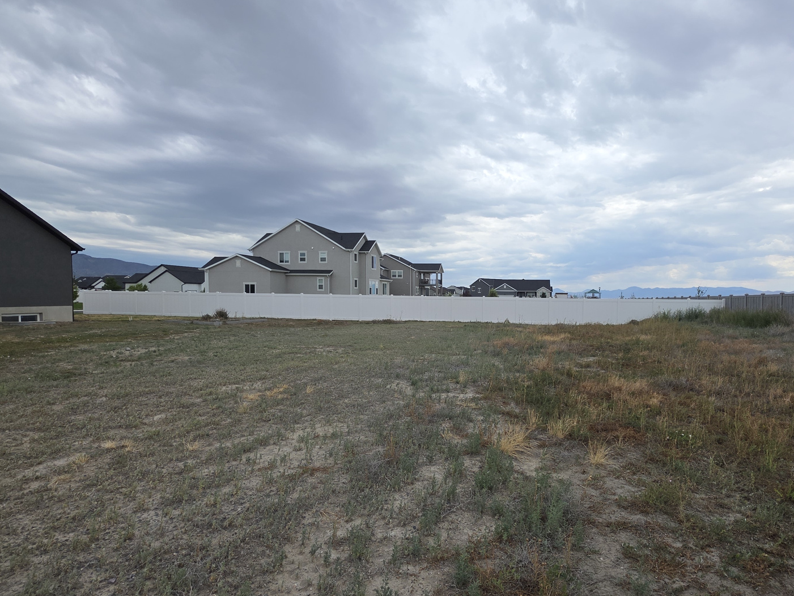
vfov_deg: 68.6
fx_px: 436
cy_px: 320
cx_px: 475
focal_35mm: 19
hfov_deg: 83.6
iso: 40
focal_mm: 2.2
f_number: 1.9
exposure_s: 1/1369
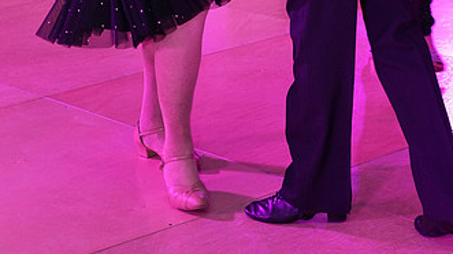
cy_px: -128
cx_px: 206
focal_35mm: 125
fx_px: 1501
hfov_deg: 17.2
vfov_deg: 9.4
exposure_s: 1/250
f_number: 6.3
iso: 2500
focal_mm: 68
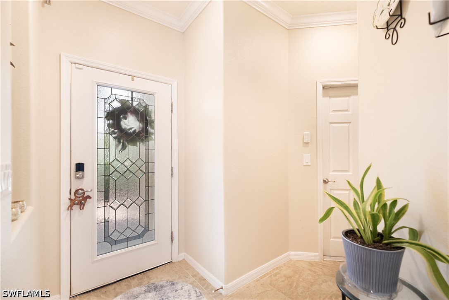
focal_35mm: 15
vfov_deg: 77.3
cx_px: 224
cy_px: 150
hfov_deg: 100.4
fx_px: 187
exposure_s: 1/25
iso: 1250
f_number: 4
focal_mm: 10
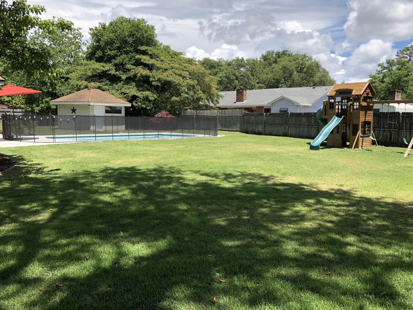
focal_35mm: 28
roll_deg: -0.5
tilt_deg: -6.0
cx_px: 206
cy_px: 155
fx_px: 334
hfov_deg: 63.4
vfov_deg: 49.7
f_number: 1.8
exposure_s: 1/1230
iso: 20
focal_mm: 3.99
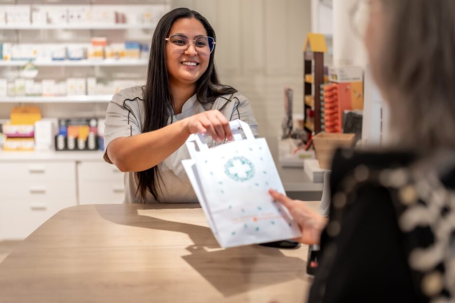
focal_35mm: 40
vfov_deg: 33.4
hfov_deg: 48.4
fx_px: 506
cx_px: 229
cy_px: 143
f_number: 1.4
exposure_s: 1/250
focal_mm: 35
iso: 250
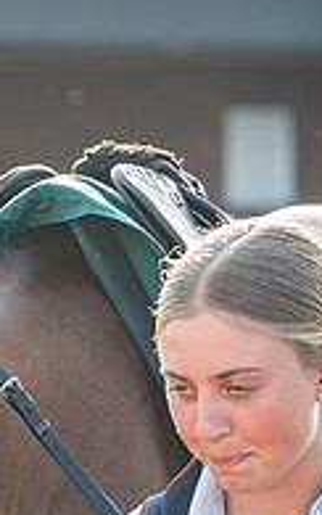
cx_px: -215
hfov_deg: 2.7
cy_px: 549
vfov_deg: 4.4
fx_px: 6721
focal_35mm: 479
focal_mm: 135
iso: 200
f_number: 5
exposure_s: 1/320
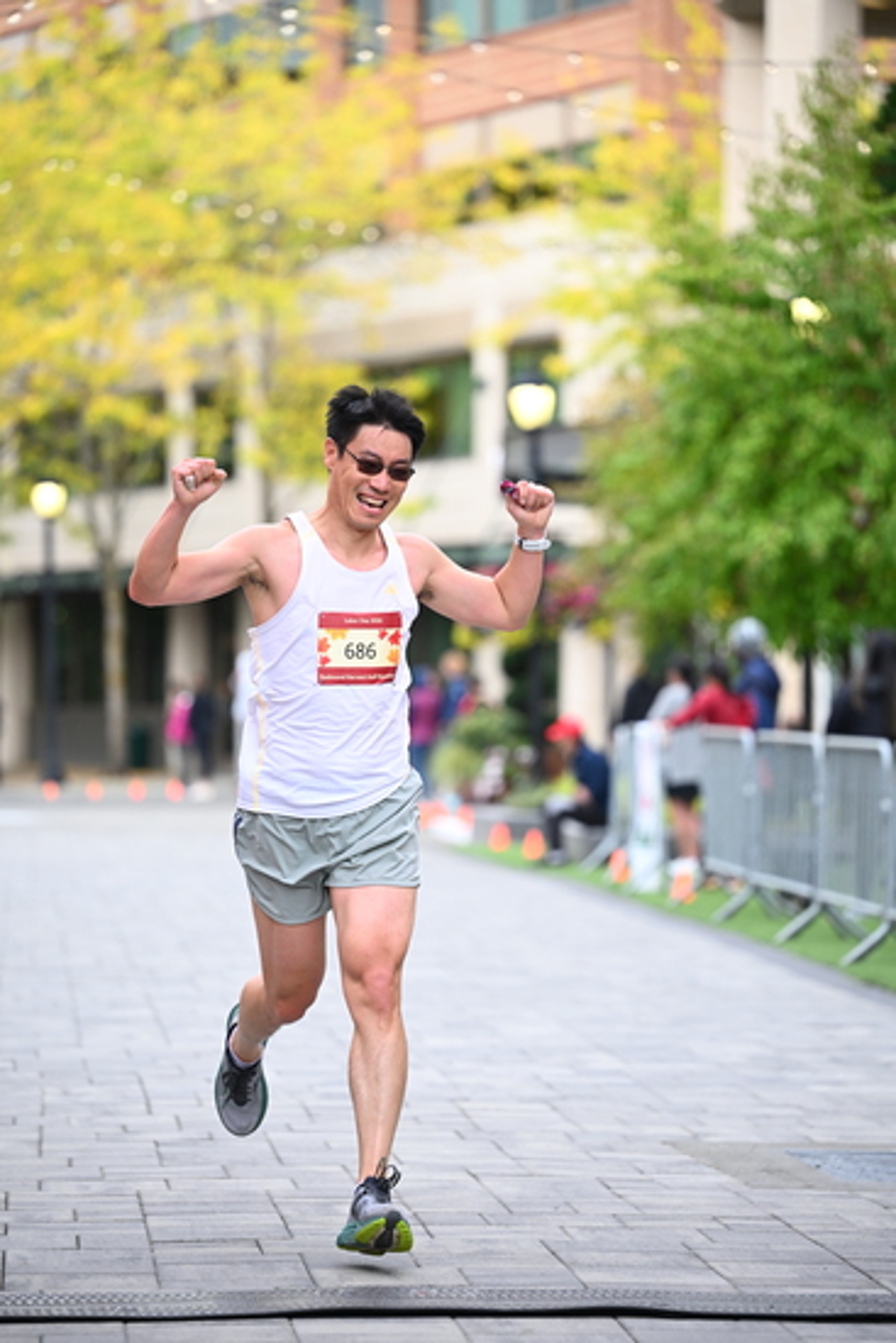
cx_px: 448
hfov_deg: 10.2
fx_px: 5036
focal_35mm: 135
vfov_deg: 15.2
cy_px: 672
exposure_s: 1/1250
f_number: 2.8
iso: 1000
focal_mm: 135
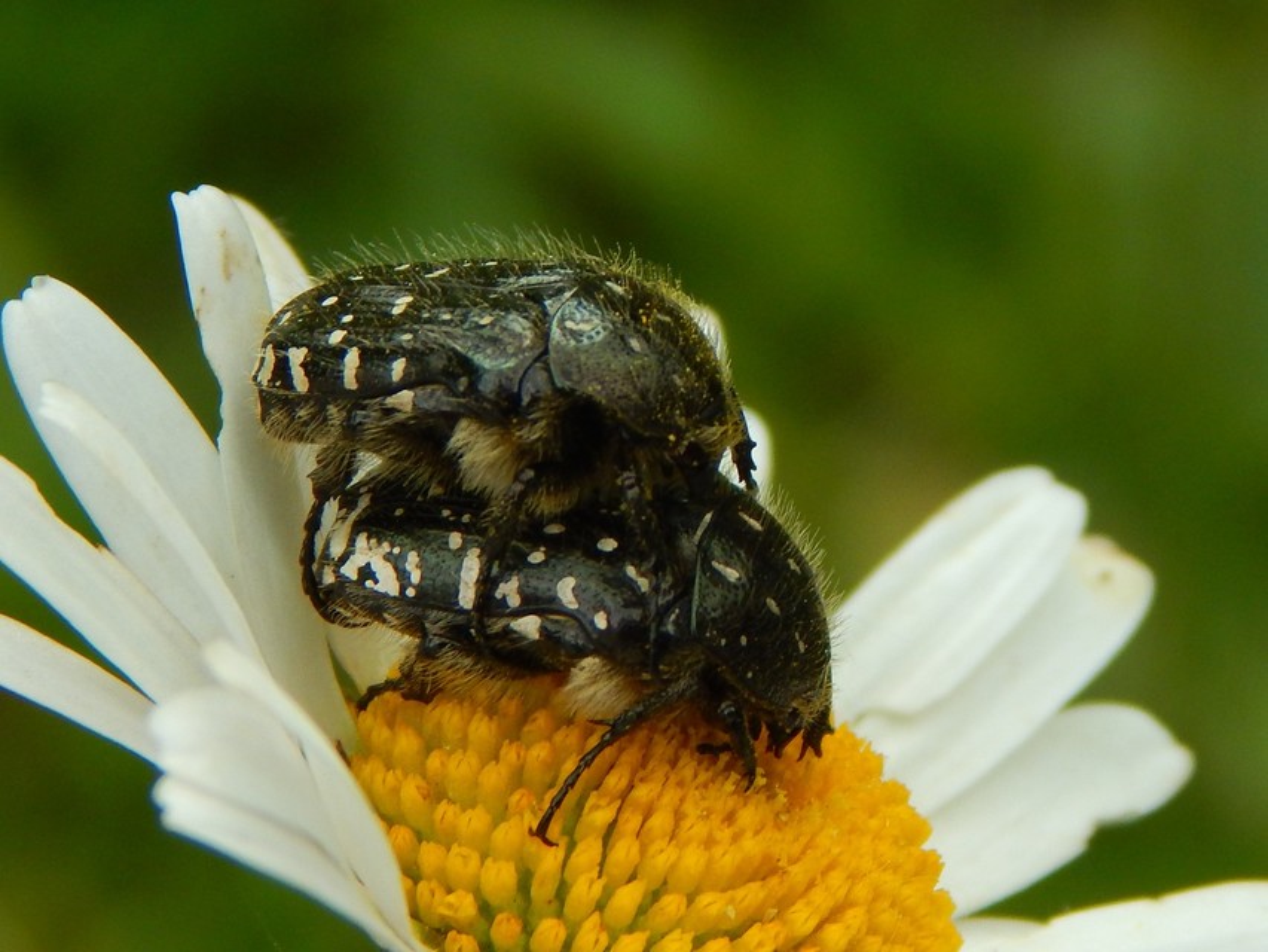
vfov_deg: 11.3
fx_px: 4799
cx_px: 634
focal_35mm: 131
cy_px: 476
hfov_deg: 15.1
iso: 160
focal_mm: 23.4
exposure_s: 1/250
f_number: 4.8
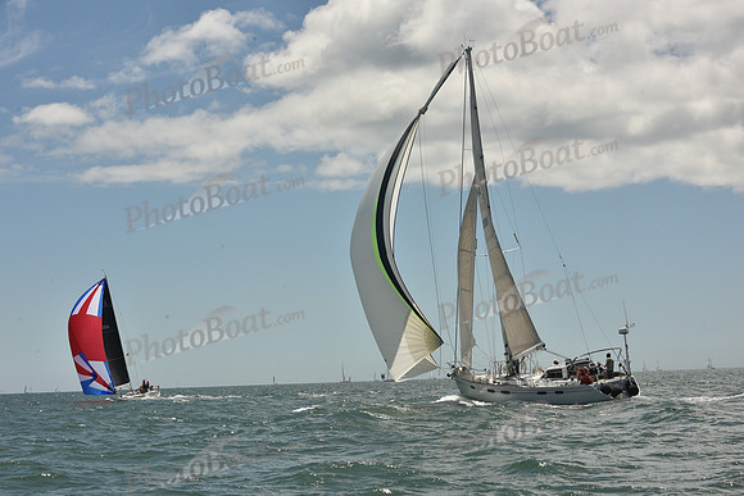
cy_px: 248
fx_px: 1447
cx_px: 372
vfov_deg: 19.5
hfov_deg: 28.8
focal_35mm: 70
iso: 320
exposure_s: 1/800
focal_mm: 70
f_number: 14
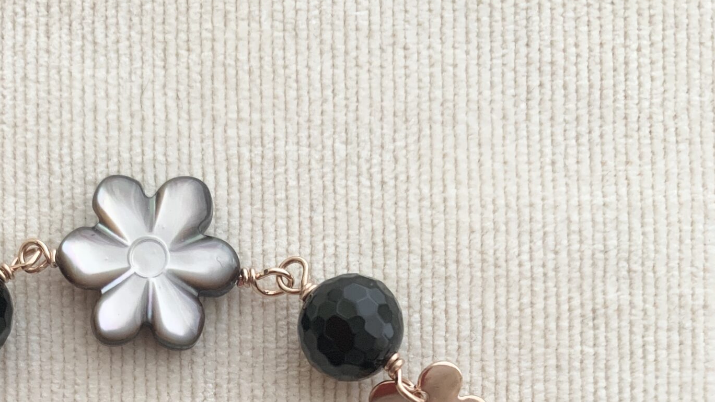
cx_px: 217
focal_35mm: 53
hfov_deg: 38.5
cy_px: 577
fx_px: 1005
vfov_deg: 20.0
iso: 100
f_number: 1.8
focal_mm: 4.25
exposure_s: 1/120
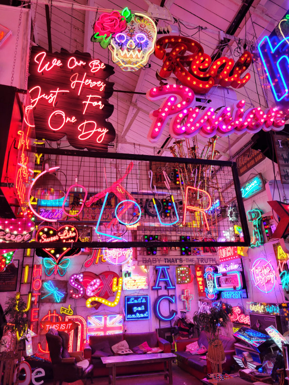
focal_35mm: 26
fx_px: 289
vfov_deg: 67.3
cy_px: 192
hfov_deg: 53.1
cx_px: 144
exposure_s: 1/100
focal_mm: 5.4
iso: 80
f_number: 1.8
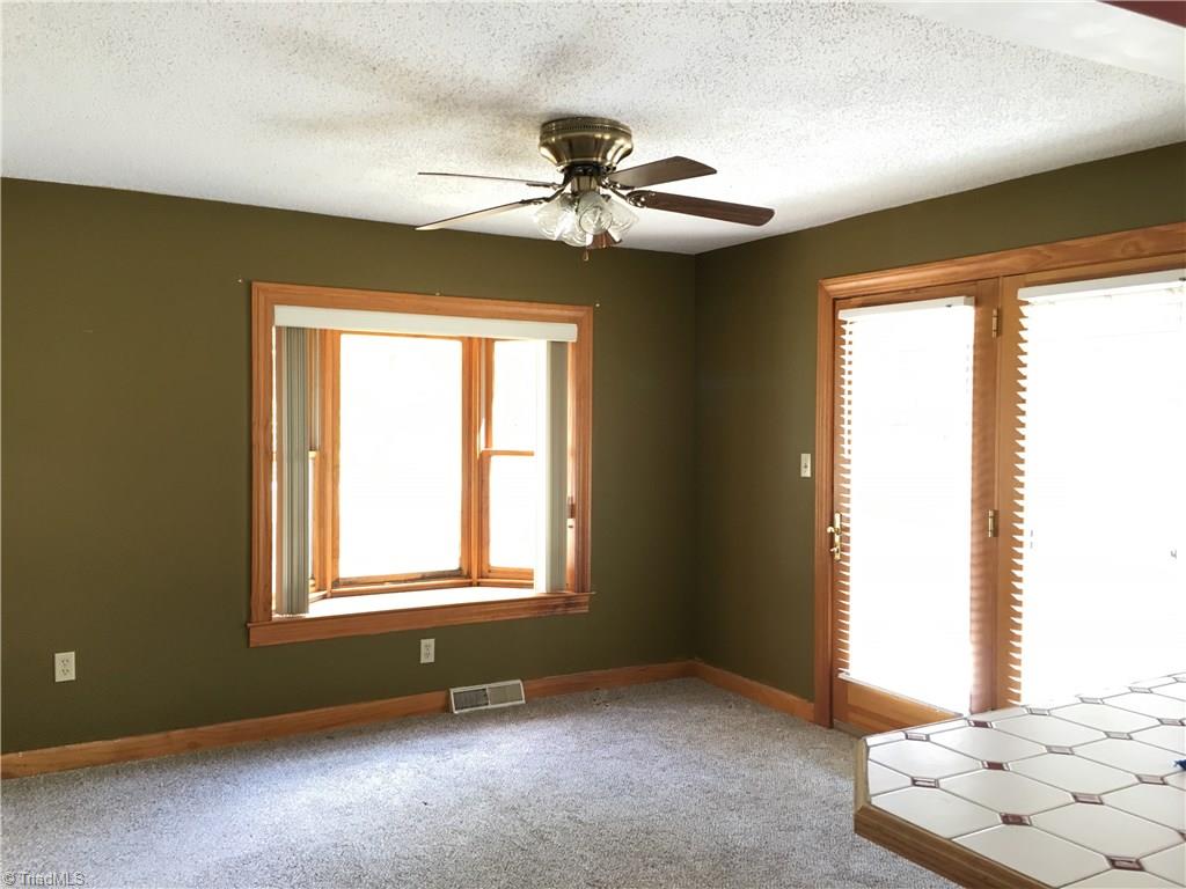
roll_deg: +0.1
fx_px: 994
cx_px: 593
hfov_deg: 61.7
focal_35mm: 29
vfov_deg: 48.2
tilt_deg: -1.0
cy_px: 444
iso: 80
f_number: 2.2
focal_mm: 4.15
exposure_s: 1/30
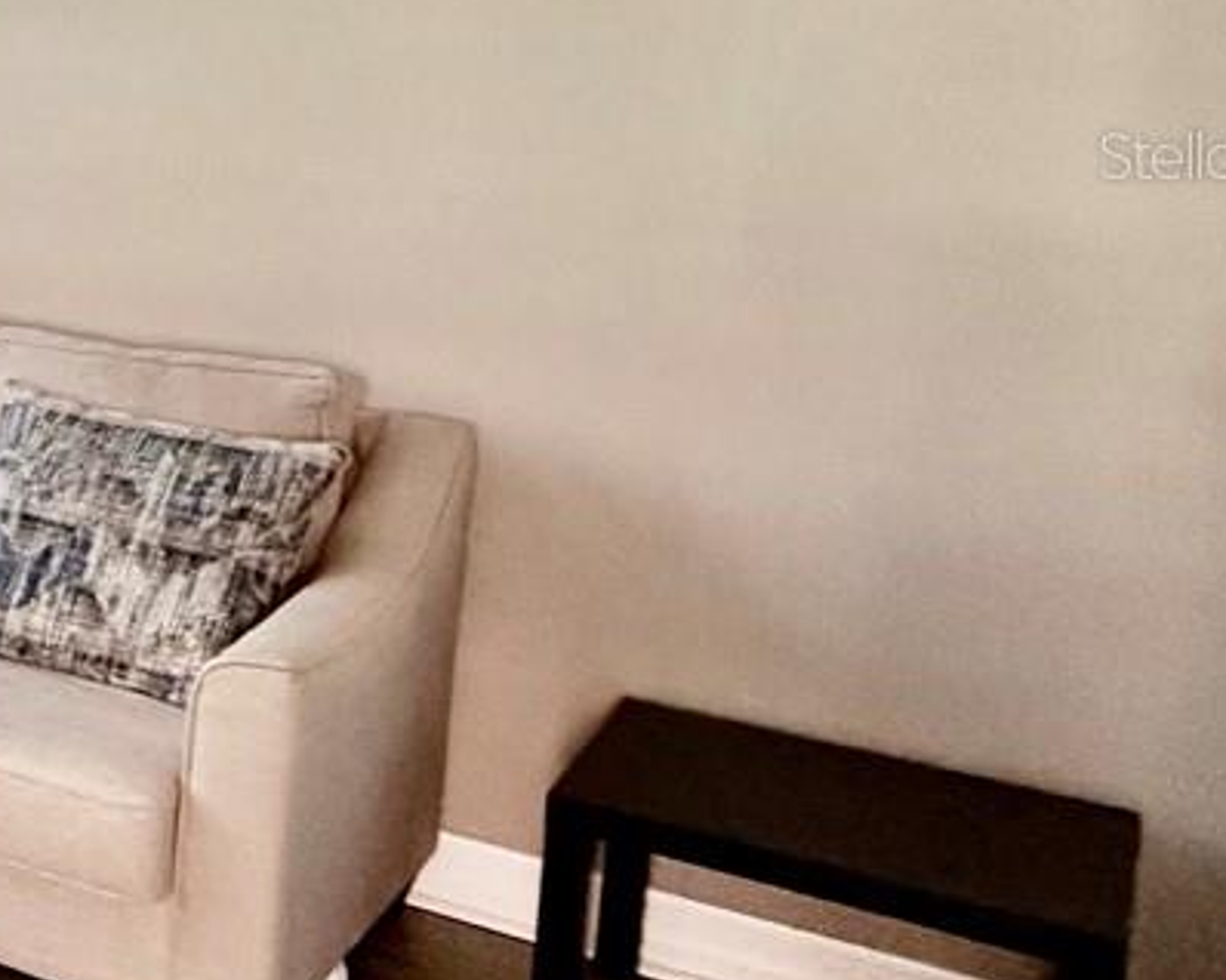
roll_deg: -0.1
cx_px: -1075
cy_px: 154
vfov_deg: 26.9
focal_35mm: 55
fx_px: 1995
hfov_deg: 20.8
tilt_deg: -5.7
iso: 320
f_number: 2.2
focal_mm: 2.22
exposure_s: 1/67
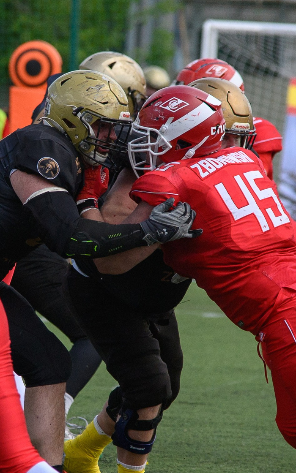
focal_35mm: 562
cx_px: 23
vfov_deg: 3.7
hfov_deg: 2.3
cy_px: 285
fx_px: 7254
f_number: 4.5
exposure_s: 1/3200
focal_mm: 140
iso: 400
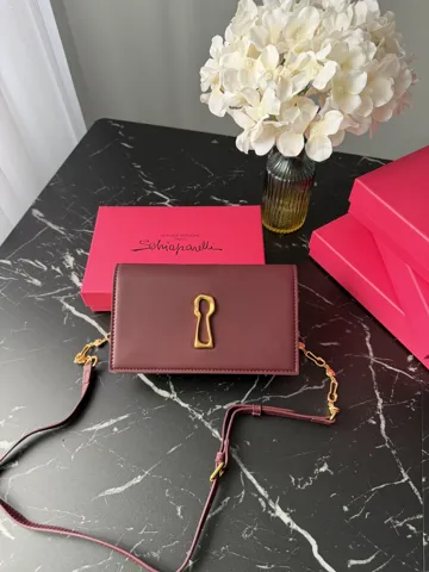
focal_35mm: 24
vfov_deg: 71.6
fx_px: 397
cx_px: 214
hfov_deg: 56.8
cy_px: 286
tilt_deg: -54.2
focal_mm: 6.76
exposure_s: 1/84
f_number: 1.78
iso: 200
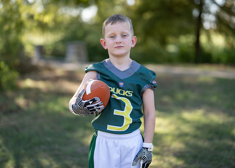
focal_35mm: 57
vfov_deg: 24.9
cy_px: 77
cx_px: 122
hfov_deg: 34.4
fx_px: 380
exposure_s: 1/1250
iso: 100
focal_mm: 50
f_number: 1.2
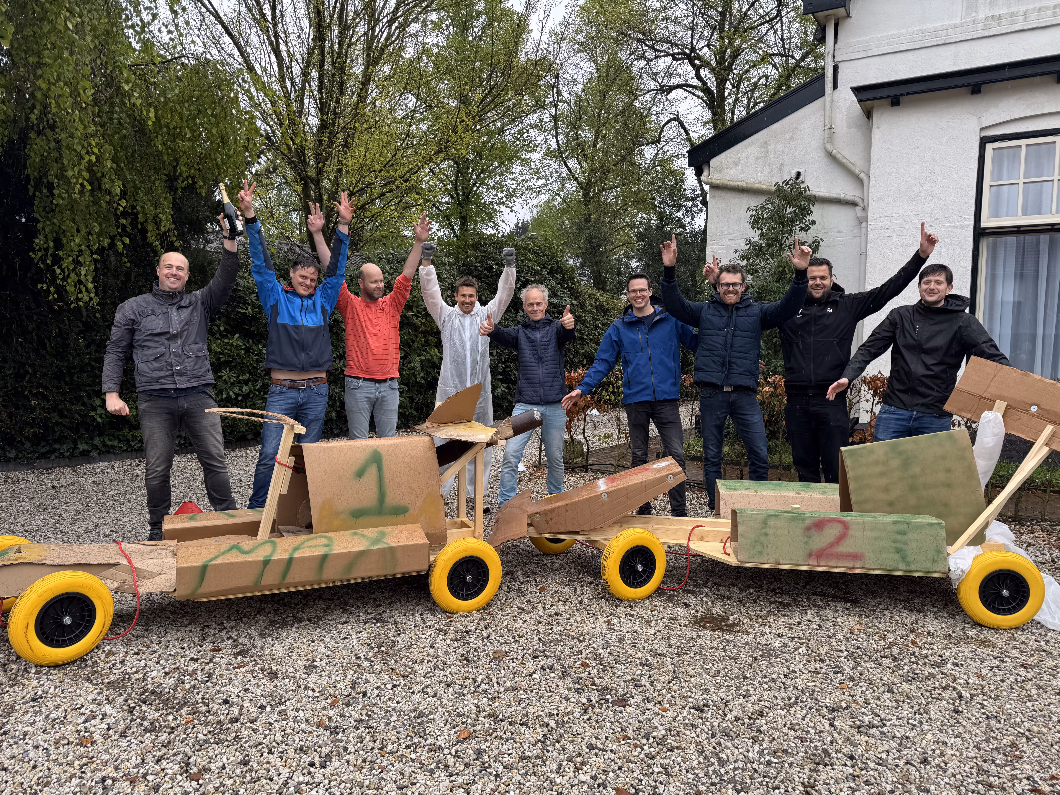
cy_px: 398
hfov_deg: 71.6
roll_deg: -1.0
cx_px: 530
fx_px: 735
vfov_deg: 56.8
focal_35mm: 24
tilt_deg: -4.0
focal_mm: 6.76
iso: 80
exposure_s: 1/730
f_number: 1.78
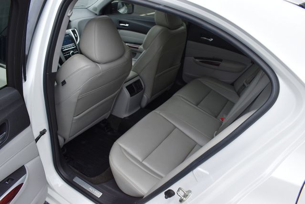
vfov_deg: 48.0
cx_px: 152
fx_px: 229
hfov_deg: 67.4
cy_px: 102
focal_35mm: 27
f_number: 6.3
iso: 200
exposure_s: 1/250
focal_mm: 18
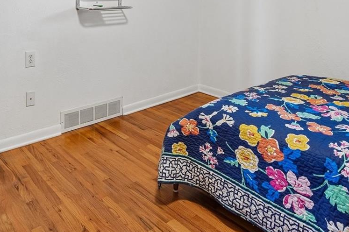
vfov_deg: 38.4
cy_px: -3
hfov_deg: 61.2
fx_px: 291
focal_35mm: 30
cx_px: 132
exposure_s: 1/5
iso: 400
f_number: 8
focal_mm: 14
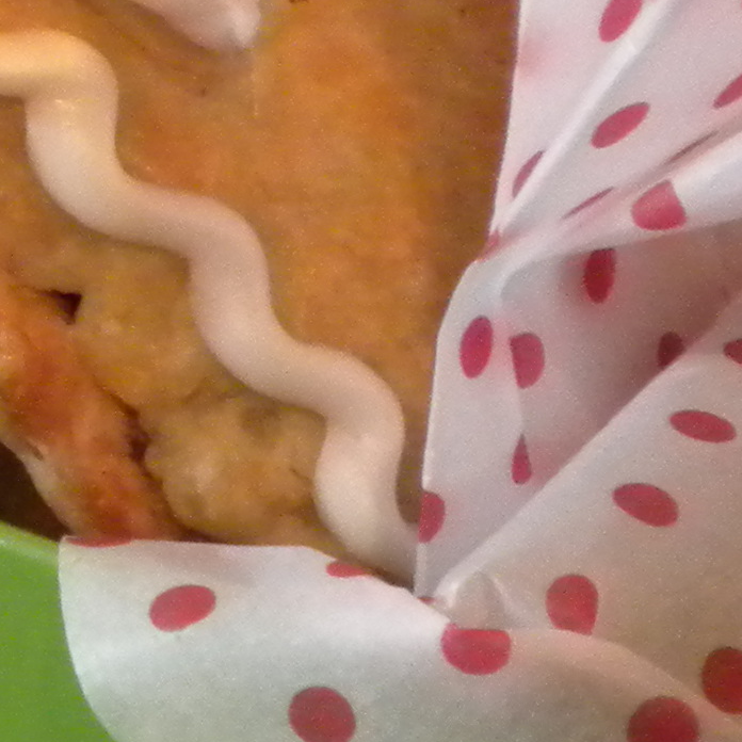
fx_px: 4559
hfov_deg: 9.0
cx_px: -409
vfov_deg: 9.3
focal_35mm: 188
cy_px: 596
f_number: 3.5
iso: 400
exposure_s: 1/22
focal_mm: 6.6
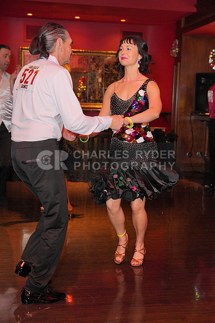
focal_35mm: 50
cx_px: 108
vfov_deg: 39.6
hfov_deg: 27.0
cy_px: 162
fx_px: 448
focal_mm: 50
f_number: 4
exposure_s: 1/200
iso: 4000
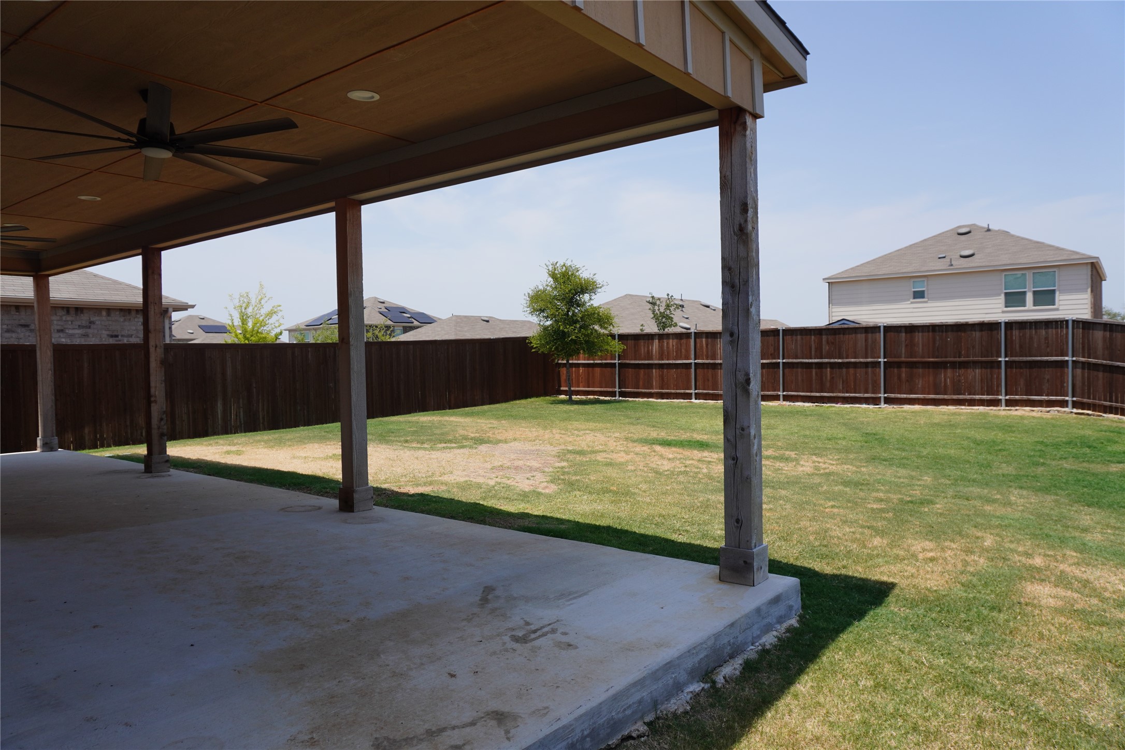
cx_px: 562
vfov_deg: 53.1
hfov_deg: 73.7
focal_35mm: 24
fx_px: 750
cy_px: 375
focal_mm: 16
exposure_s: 1/640
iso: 100
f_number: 5
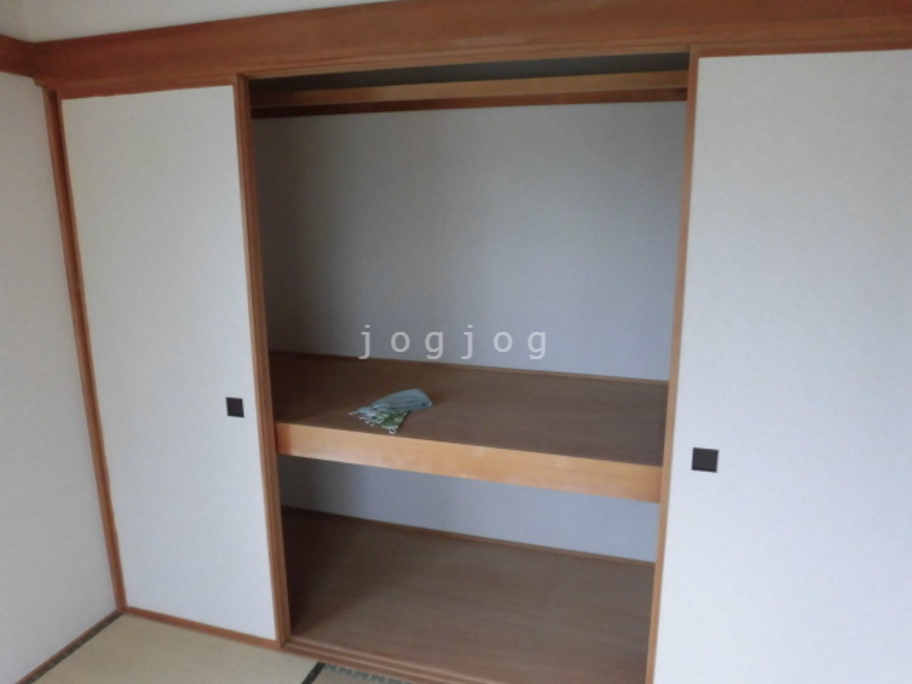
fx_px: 632
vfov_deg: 56.8
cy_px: 342
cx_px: 456
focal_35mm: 24
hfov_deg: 71.6
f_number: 3.1
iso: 250
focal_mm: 4.3
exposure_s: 1/40
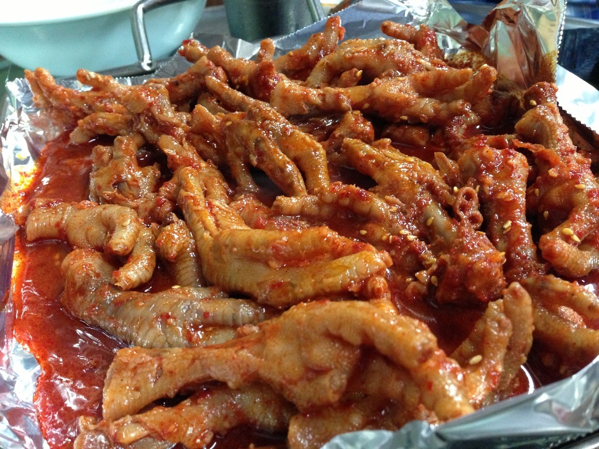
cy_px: 224
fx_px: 571
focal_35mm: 33
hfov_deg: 55.4
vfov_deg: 42.9
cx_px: 300
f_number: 2.4
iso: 500
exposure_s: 1/15
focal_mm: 4.13
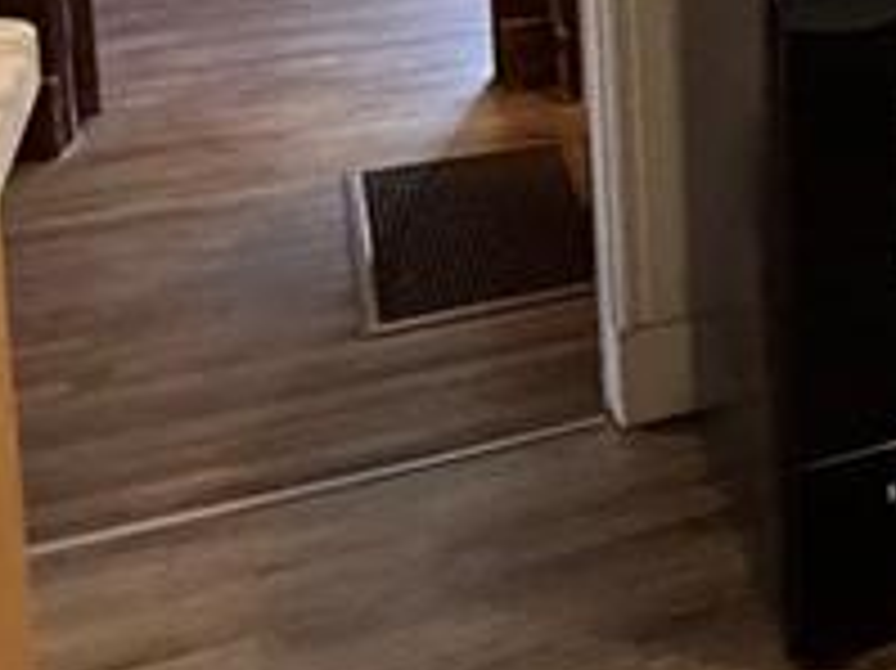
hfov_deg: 21.2
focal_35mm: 72
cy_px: -310
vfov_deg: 18.3
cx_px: 1463
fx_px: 1863
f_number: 2.2
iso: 800
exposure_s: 1/60
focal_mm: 2.22
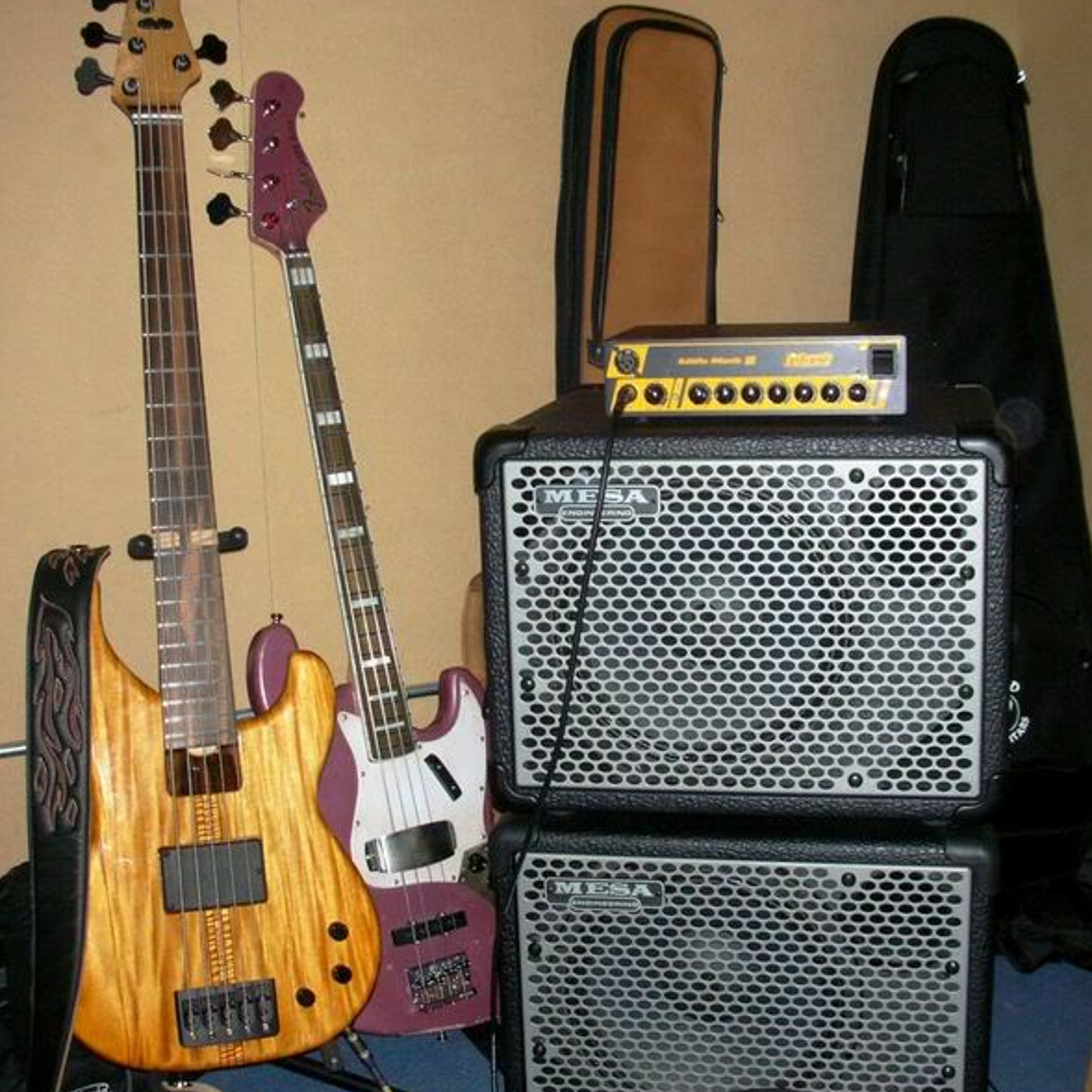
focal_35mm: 42
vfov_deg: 40.0
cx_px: 552
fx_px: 1499
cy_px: 586
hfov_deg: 40.0
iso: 136
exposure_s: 1/60.1
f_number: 3
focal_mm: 5.8
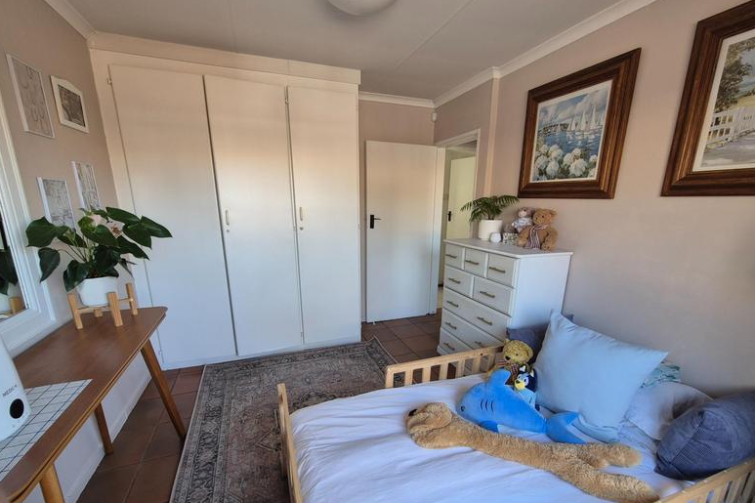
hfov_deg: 104.3
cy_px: 289
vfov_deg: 80.6
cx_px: 379
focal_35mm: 14
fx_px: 294
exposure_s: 1/50
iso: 64
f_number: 2.2
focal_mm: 2.2
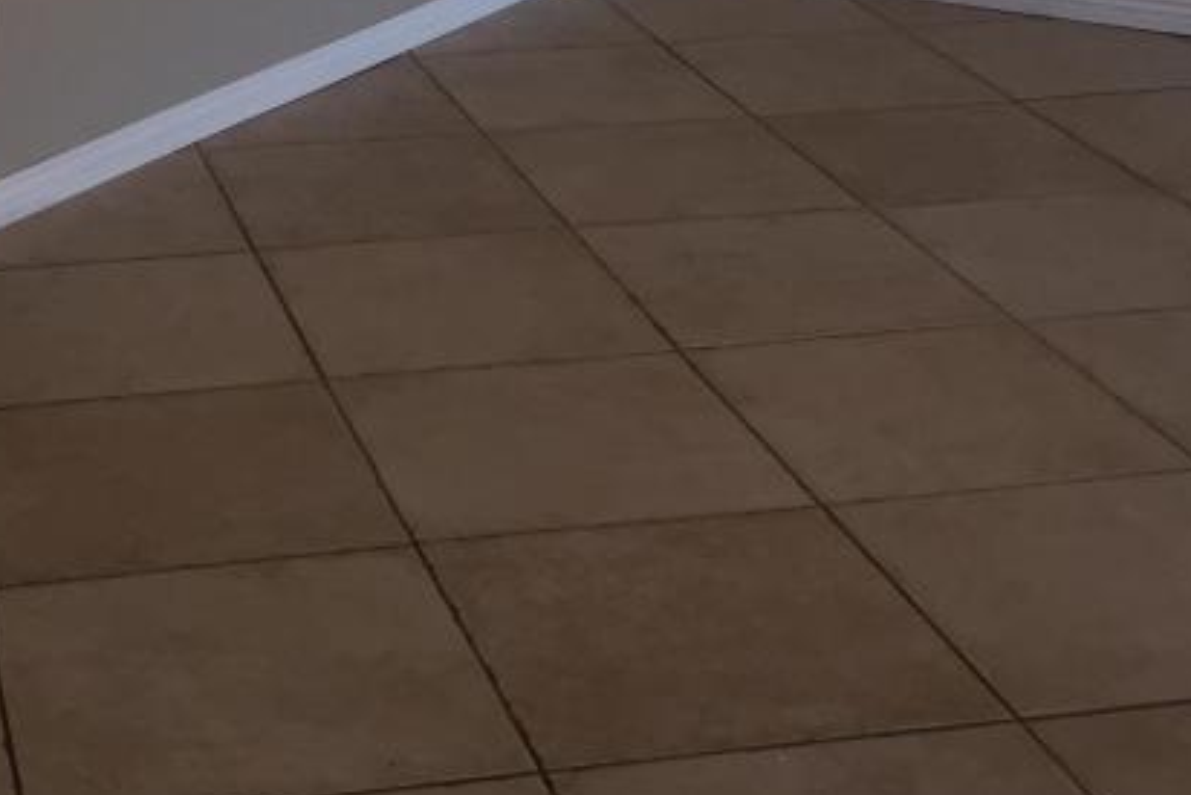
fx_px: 2482
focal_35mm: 75
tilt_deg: -20.1
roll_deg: +0.1
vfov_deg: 18.1
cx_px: 330
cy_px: 188
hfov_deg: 26.7
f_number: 2.2
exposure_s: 1/30
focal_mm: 4.15
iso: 40
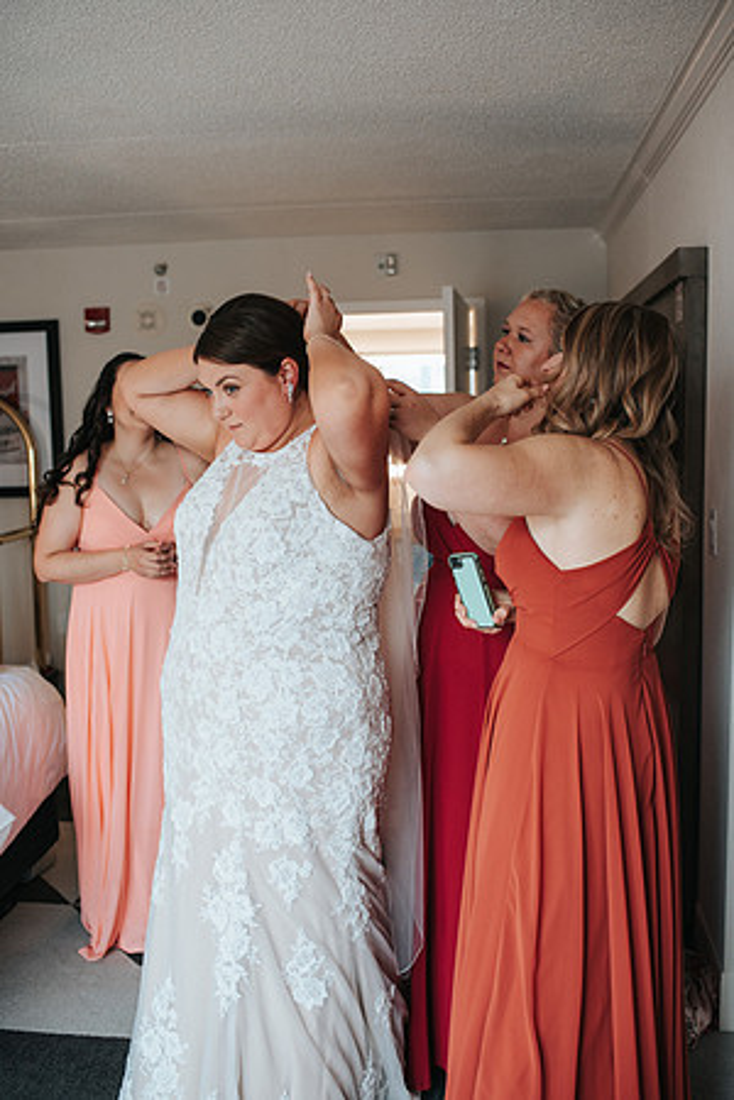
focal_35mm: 35
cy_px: 550
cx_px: 367
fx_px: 1070
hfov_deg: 37.9
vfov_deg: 54.4
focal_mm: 35
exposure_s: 1/200
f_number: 3.2
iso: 900
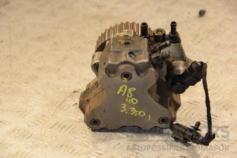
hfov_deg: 18.2
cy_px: 79
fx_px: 741
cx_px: 118
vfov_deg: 12.2
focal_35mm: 112
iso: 800
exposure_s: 1/160
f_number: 5.3
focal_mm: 75
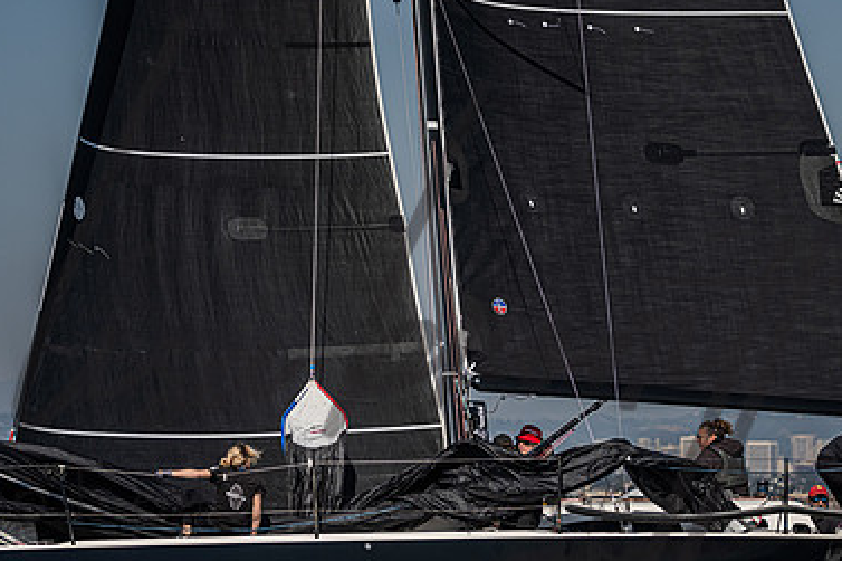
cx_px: 511
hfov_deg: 8.9
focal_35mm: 232
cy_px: 334
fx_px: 5424
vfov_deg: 5.9
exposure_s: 1/8000
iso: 400
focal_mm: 150
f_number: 4.8
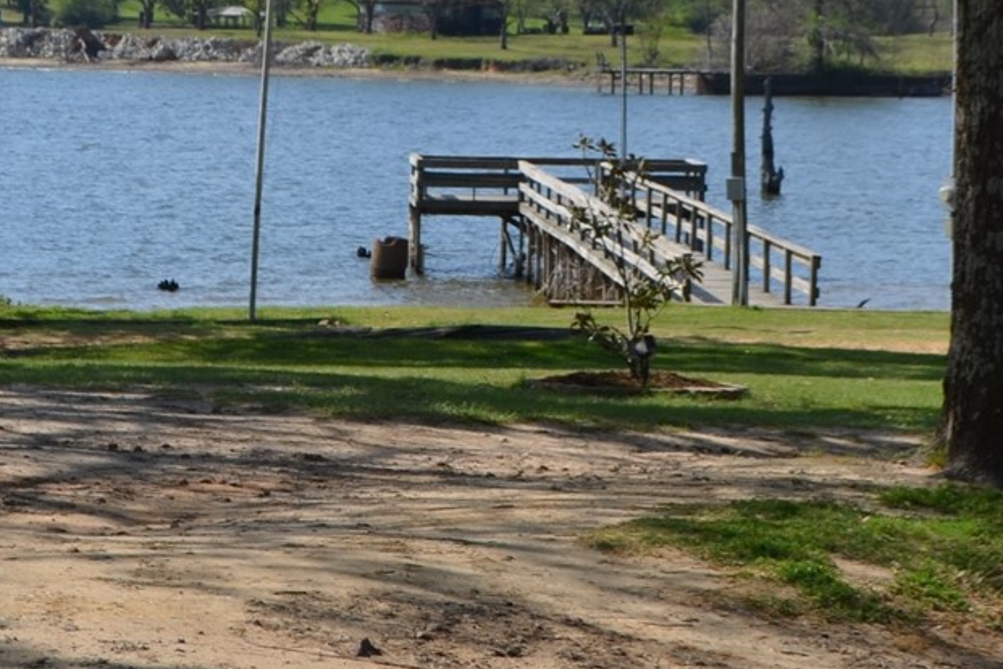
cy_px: -103
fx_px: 4095
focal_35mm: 147
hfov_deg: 14.0
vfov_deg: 9.2
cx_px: 596
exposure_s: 1/320
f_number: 9
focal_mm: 28
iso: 100
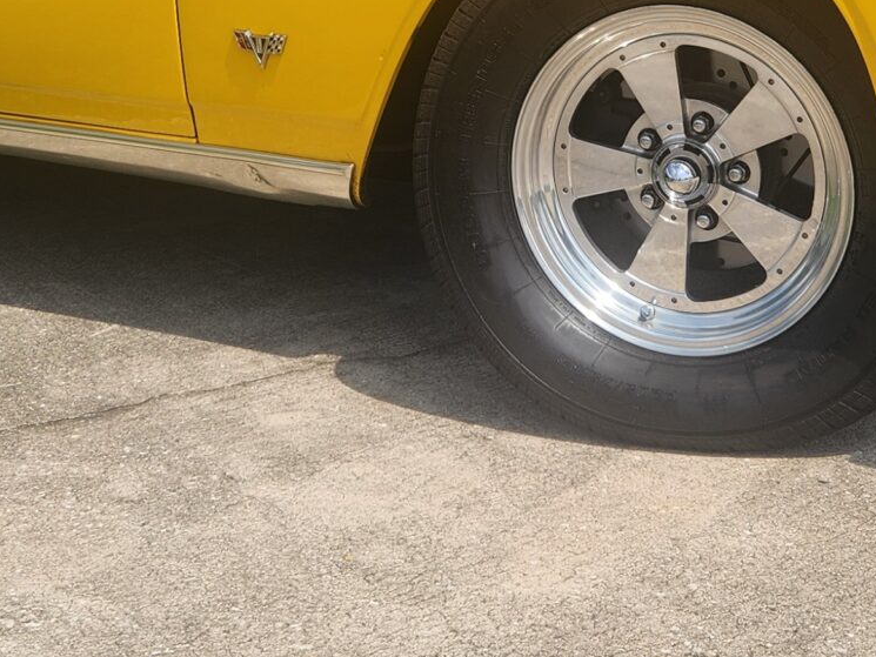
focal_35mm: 79
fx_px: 2000
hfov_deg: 24.7
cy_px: -219
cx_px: 374
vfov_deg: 17.4
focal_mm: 5.4
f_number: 1.8
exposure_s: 1/2169
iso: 20
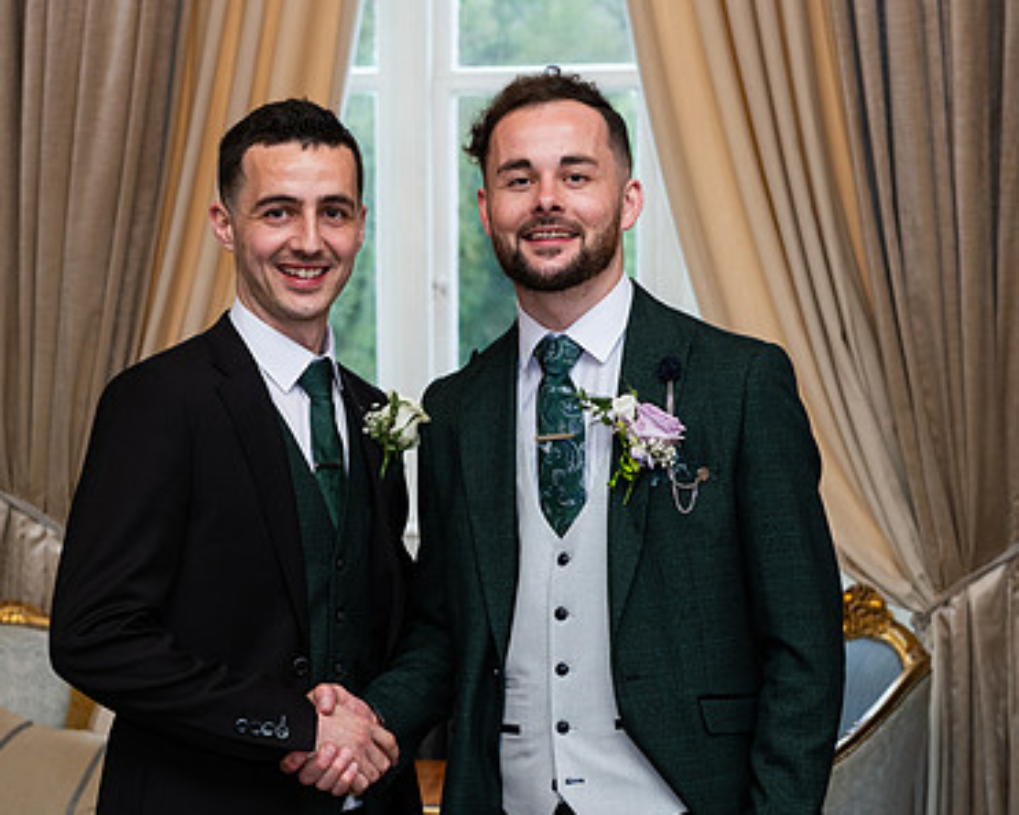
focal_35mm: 91
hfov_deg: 21.0
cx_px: 434
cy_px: 476
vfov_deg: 16.9
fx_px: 2745
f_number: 5
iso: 500
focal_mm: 62
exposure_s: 1/160
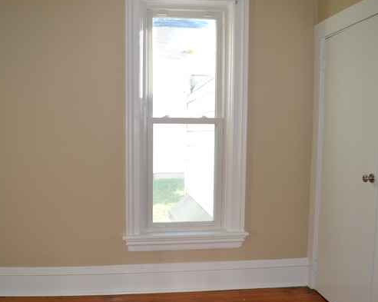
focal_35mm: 33
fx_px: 369
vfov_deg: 44.5
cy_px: 157
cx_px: 153
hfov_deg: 53.9
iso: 400
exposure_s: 1/60
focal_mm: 18
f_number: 4
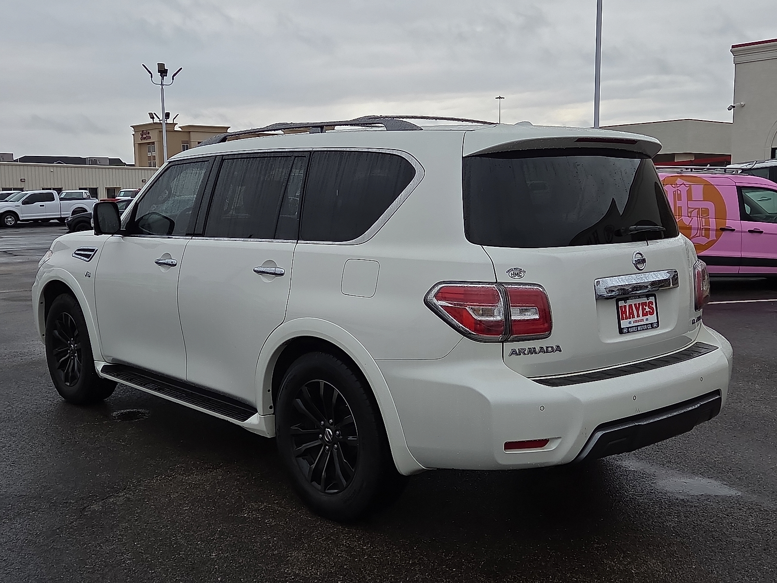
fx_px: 875
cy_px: 292
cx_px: 388
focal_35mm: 39
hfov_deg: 47.9
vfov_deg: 36.8
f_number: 1.8
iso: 25
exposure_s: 1/625
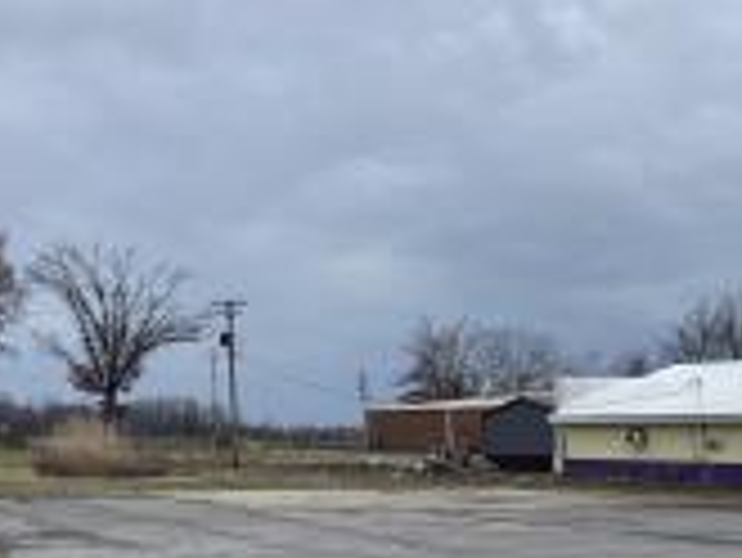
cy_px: 234
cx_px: -4
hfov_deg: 28.7
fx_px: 1351
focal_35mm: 63
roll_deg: +0.4
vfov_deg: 23.3
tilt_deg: +4.4
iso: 32
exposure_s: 1/1377
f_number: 1.8
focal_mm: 4.25
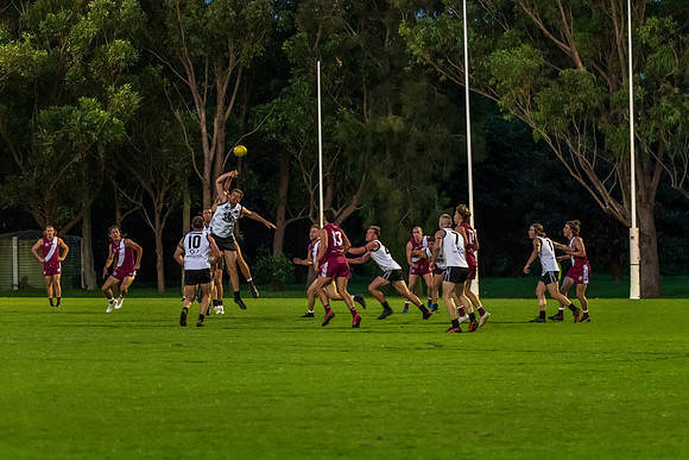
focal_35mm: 169
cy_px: 235
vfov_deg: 8.1
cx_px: 386
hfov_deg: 12.2
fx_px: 3236
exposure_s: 1/250
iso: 6400
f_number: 5.6
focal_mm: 150
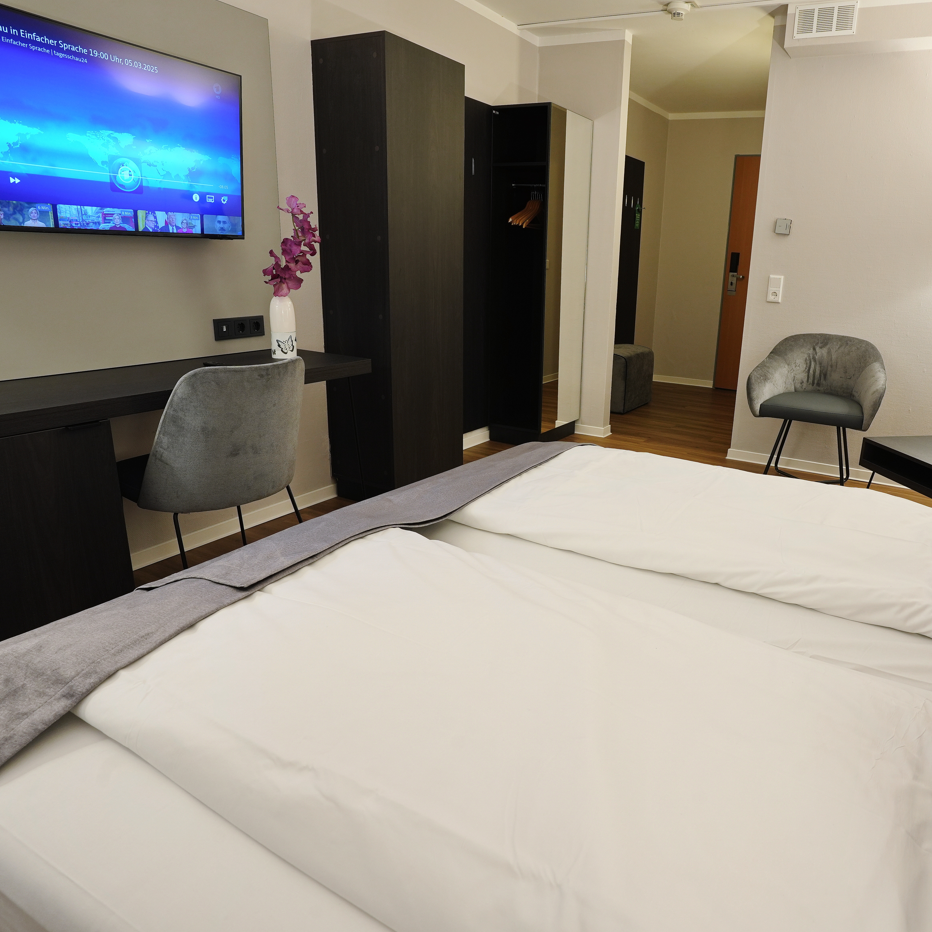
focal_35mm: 23
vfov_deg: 67.3
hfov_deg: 66.2
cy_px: 466
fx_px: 701
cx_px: 585
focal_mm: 18
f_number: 8
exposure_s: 1/3
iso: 400
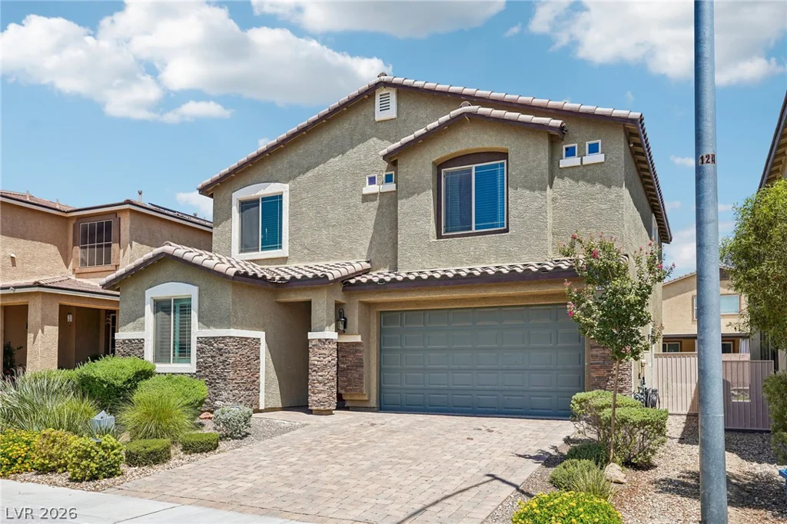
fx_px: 568
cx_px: 394
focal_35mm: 26
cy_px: 262
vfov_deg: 49.5
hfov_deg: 69.4
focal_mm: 26
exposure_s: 1/200
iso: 100
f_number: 8
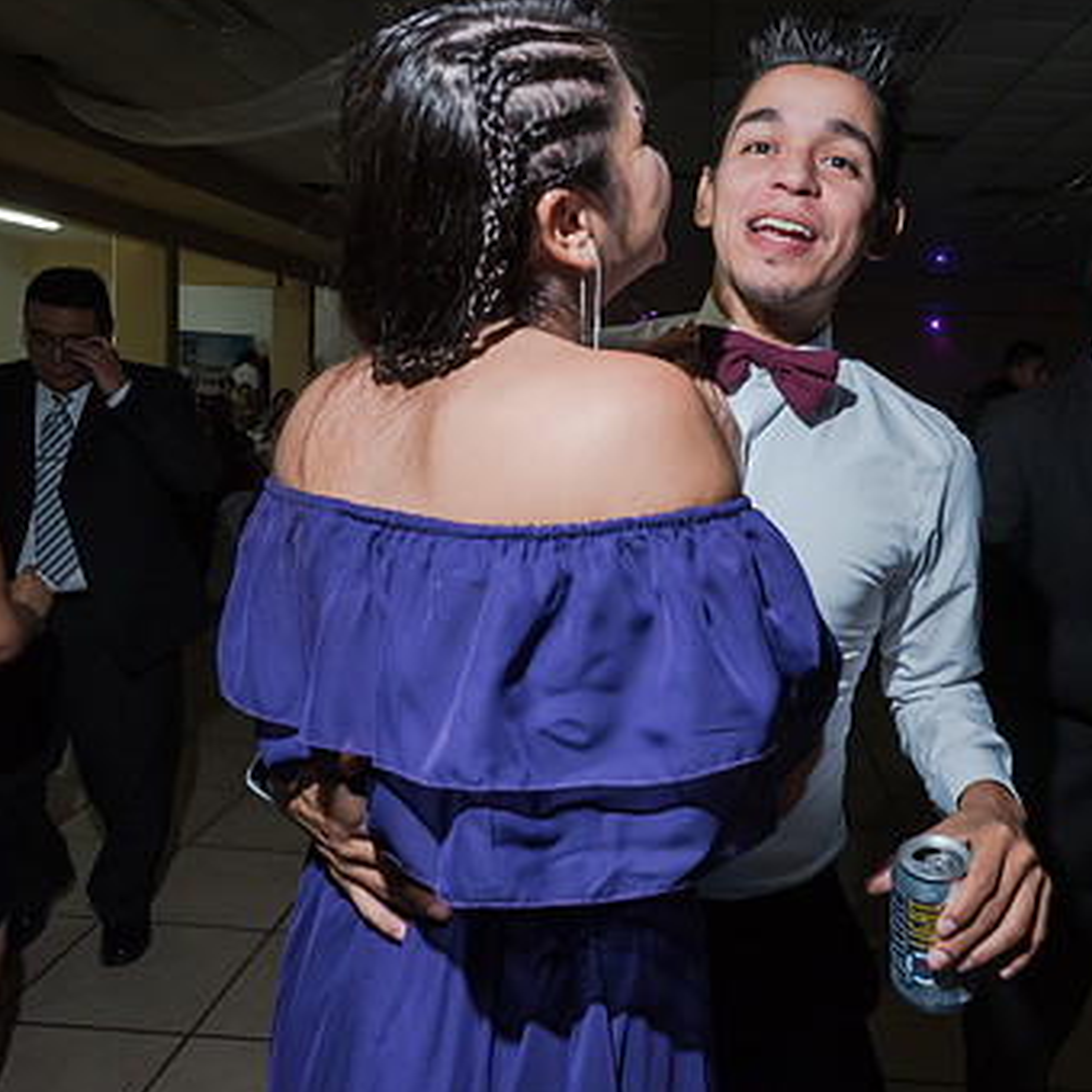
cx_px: 665
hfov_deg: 55.1
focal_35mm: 29
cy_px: 496
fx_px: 1035
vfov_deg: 55.5
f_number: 4.5
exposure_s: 1/100
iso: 1600
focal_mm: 20
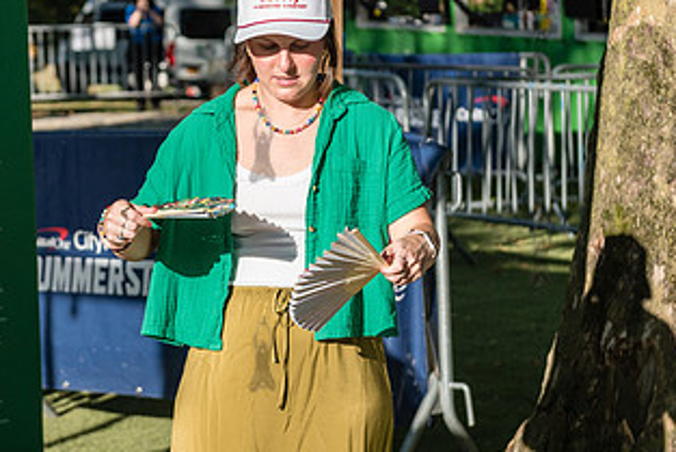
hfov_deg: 17.8
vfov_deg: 11.9
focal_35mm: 115
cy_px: 144
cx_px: 261
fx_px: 2160
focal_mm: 62
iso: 500
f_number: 3.5
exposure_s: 1/4000
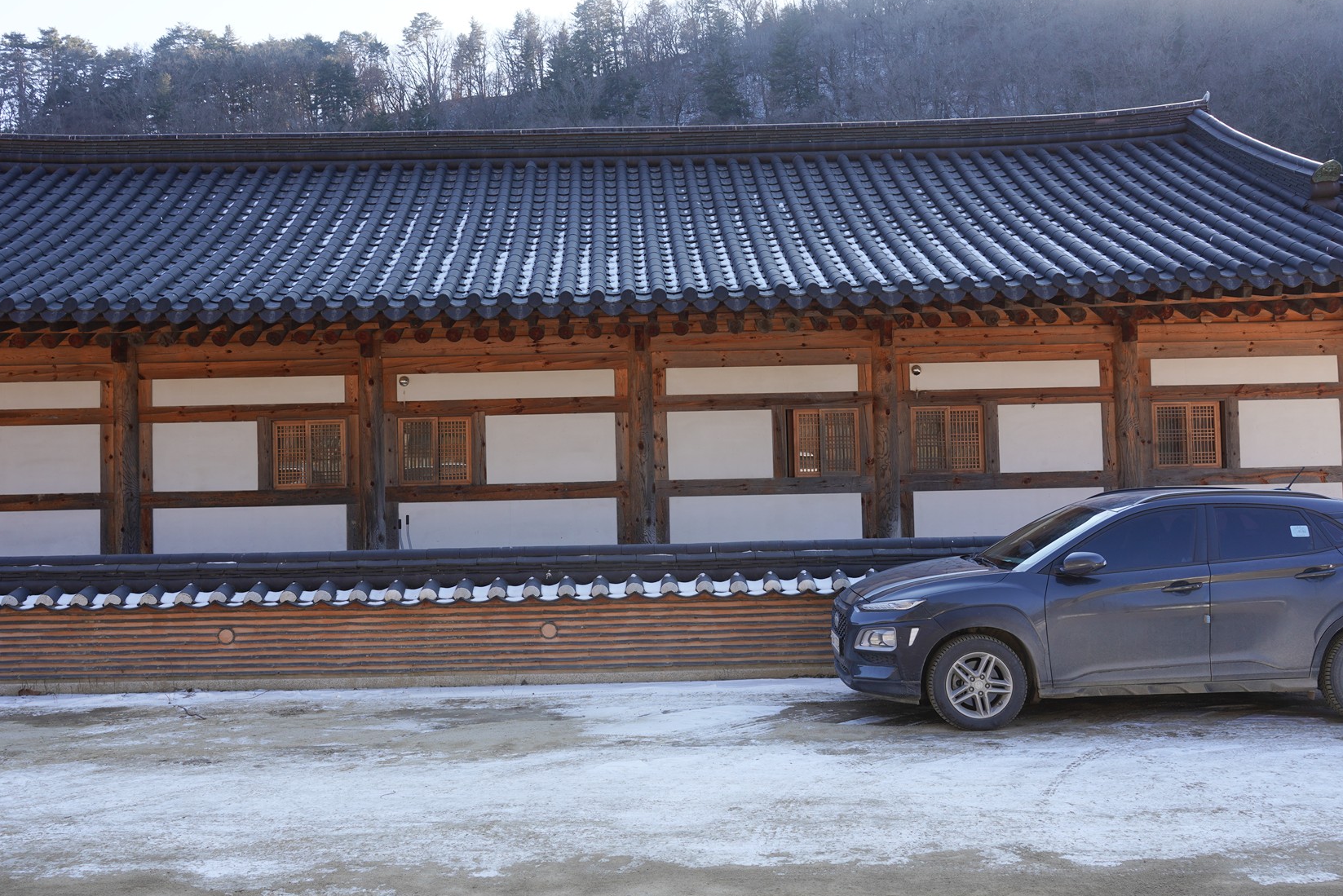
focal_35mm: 34
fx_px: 1269
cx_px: 646
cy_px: 414
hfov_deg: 55.8
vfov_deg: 38.9
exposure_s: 1/100
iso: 200
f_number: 9
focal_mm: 28
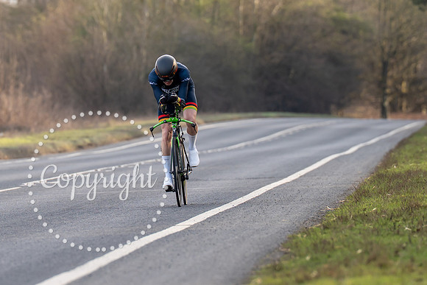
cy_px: 119
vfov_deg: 3.1
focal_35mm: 440
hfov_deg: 4.7
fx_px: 5215
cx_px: 166
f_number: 4
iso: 320
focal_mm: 200
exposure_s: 1/800
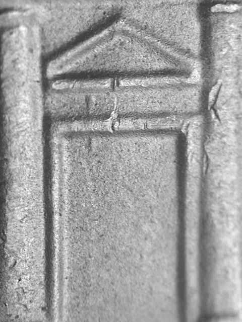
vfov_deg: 12.8
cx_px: 121
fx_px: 1435
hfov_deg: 9.6
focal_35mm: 154
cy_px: 161
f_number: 5.1
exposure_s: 1/18.3
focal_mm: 32
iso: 100
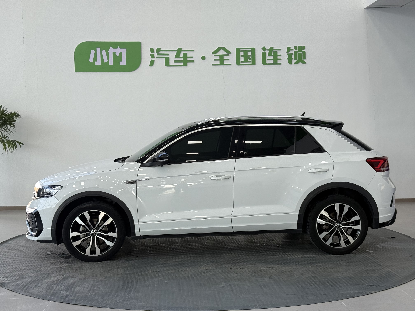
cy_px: 156
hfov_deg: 39.7
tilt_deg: -2.9
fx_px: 575
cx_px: 208
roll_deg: +0.5
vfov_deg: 30.3
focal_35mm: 48
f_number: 1.78
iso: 50
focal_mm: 6.76
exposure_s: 1/122
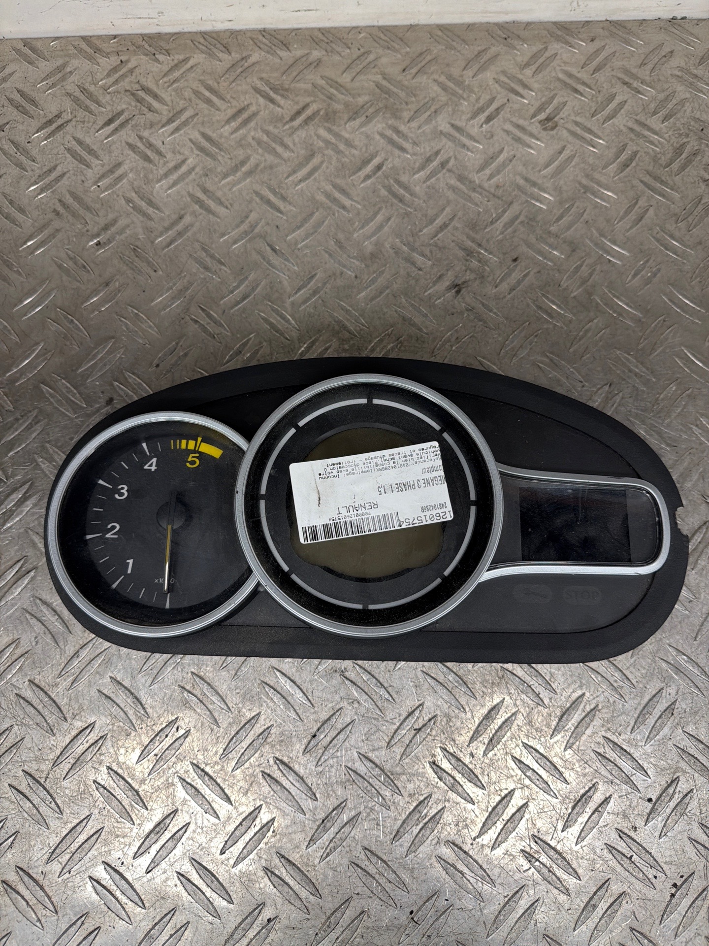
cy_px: 473
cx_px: 354
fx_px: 655
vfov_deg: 71.6
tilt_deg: -72.3
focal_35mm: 24
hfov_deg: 56.8
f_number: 1.78
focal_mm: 6.76
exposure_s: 1/100
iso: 160
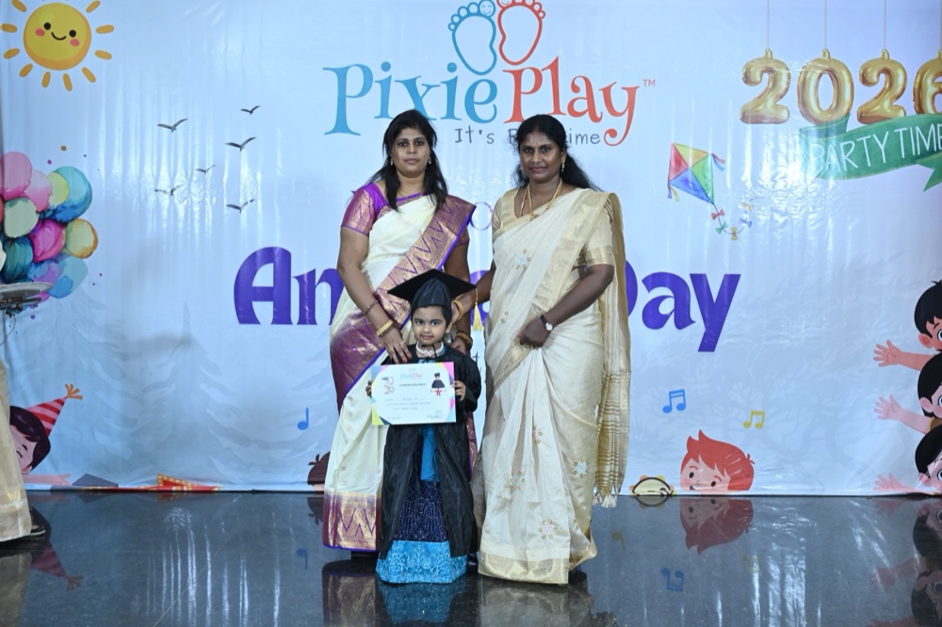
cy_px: 314
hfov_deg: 45.4
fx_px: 1125
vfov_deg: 31.2
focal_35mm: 43
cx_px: 471
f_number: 6.3
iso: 1250
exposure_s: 1/160
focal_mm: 43
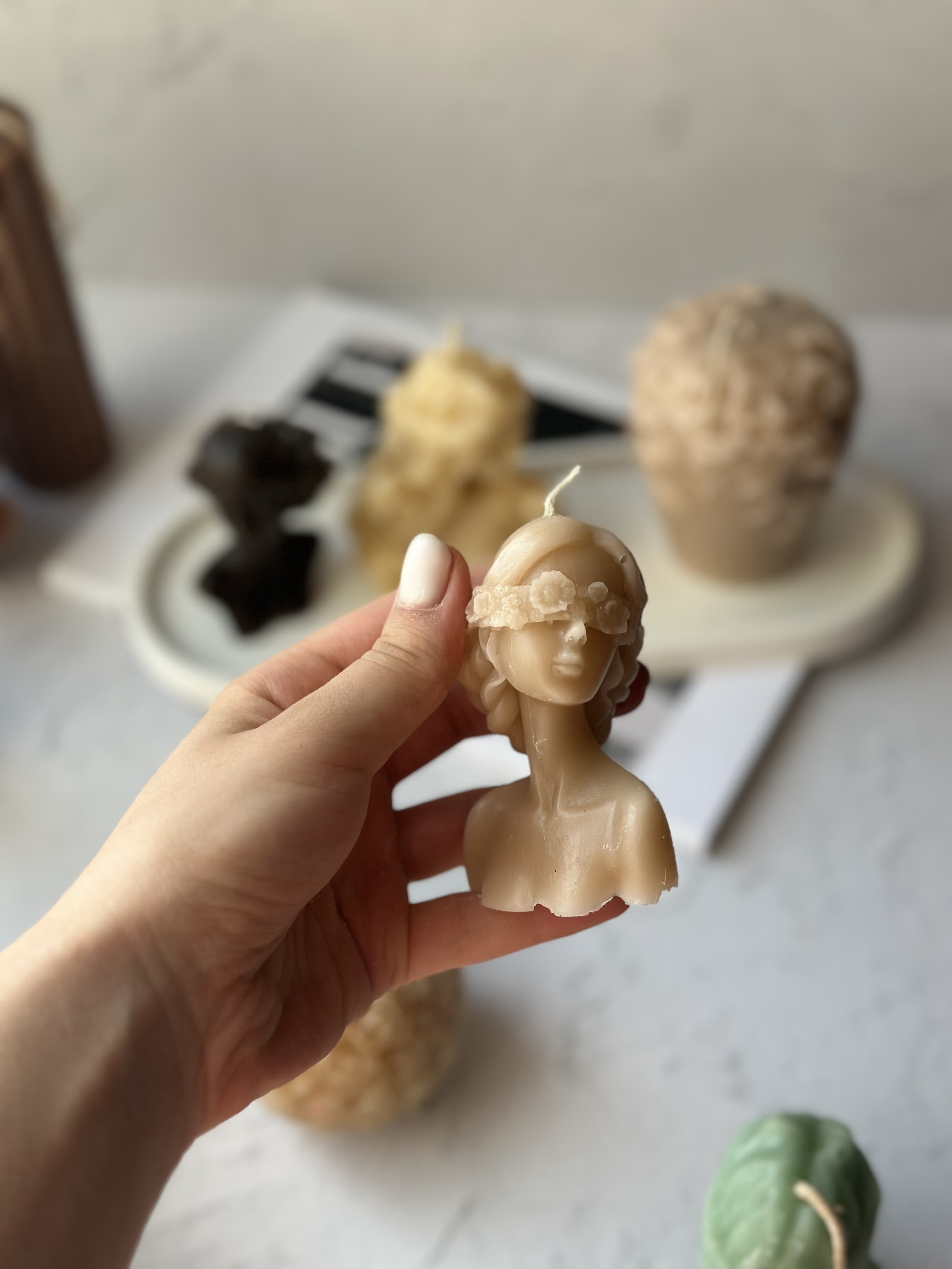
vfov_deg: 39.7
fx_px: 1760
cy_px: 634
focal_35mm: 48
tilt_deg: -49.0
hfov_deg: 30.3
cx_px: 476
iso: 80
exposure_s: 1/1145
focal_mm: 6.86
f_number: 1.78
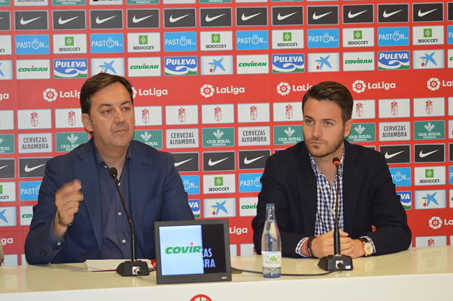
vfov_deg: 9.6
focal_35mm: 142
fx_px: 1791
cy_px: 150
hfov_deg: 14.4
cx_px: 226
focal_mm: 95
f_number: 4
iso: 800
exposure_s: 1/60
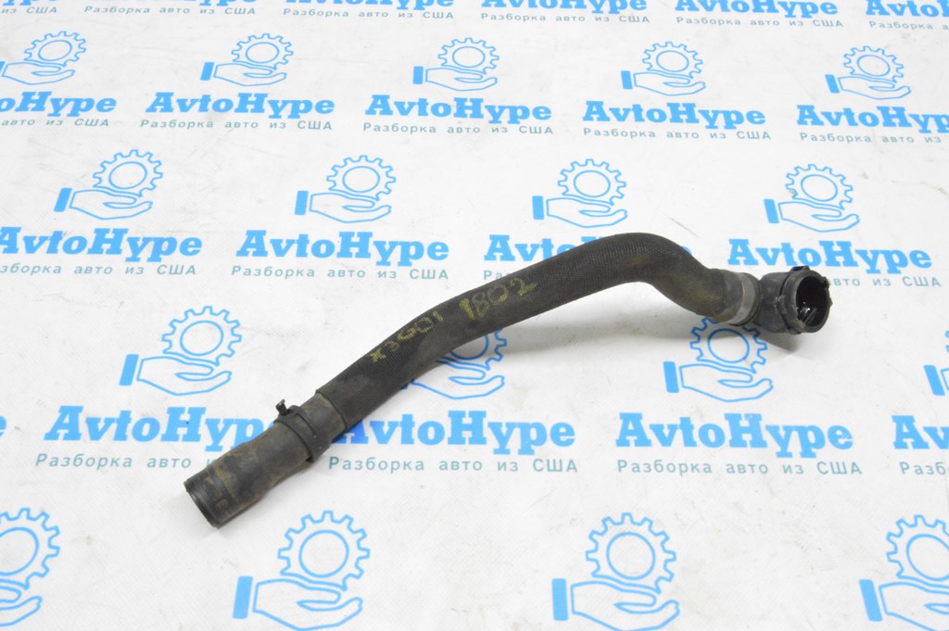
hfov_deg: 57.3
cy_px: 316
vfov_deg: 39.9
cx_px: 474
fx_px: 869
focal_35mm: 33
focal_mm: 22
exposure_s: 1/13
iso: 6400
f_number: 20
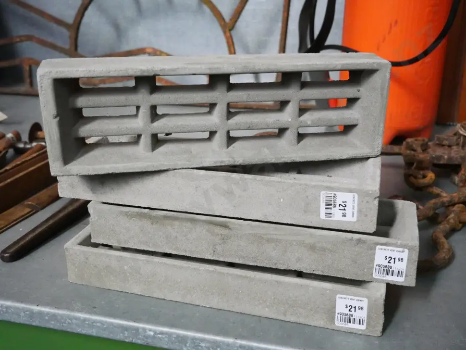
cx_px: 241
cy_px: 179
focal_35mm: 38
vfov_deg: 37.7
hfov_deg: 49.0
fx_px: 512
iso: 6400
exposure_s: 1/800
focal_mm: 18
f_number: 3.9
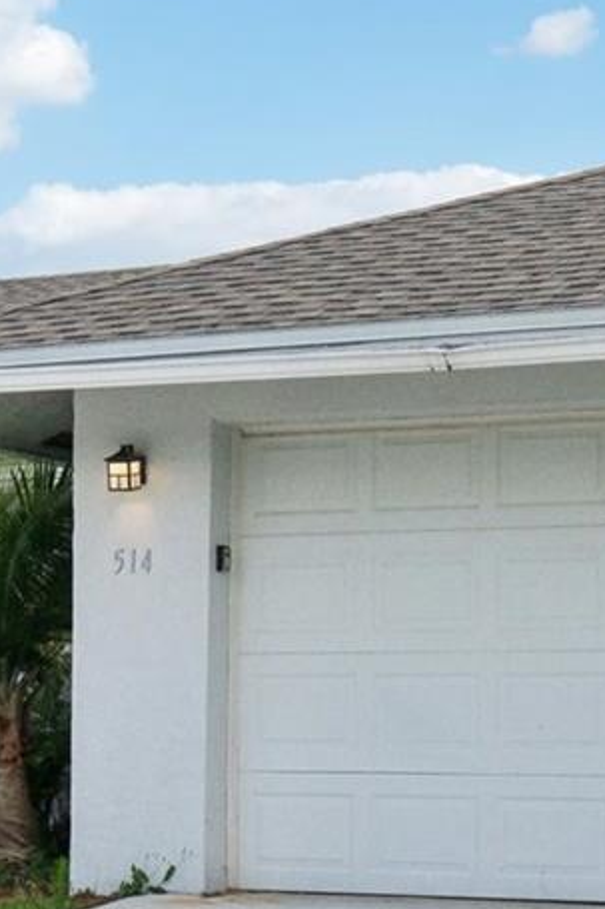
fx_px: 2573
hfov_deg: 13.4
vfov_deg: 19.9
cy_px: 681
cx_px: 152
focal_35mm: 102
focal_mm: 19.1
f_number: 8
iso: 1250
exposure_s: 1/3800
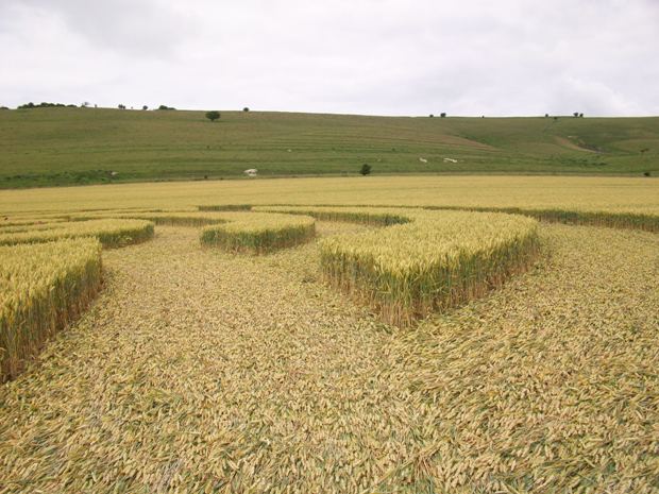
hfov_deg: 56.8
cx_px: 330
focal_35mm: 32
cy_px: 247
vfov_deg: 44.2
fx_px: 609
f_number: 5.5
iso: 64
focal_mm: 5.7
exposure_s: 1/320
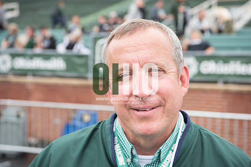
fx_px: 488
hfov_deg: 28.8
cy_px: 84
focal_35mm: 70
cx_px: 126
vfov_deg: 19.5
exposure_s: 1/500
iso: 640
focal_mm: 70
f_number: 5.6
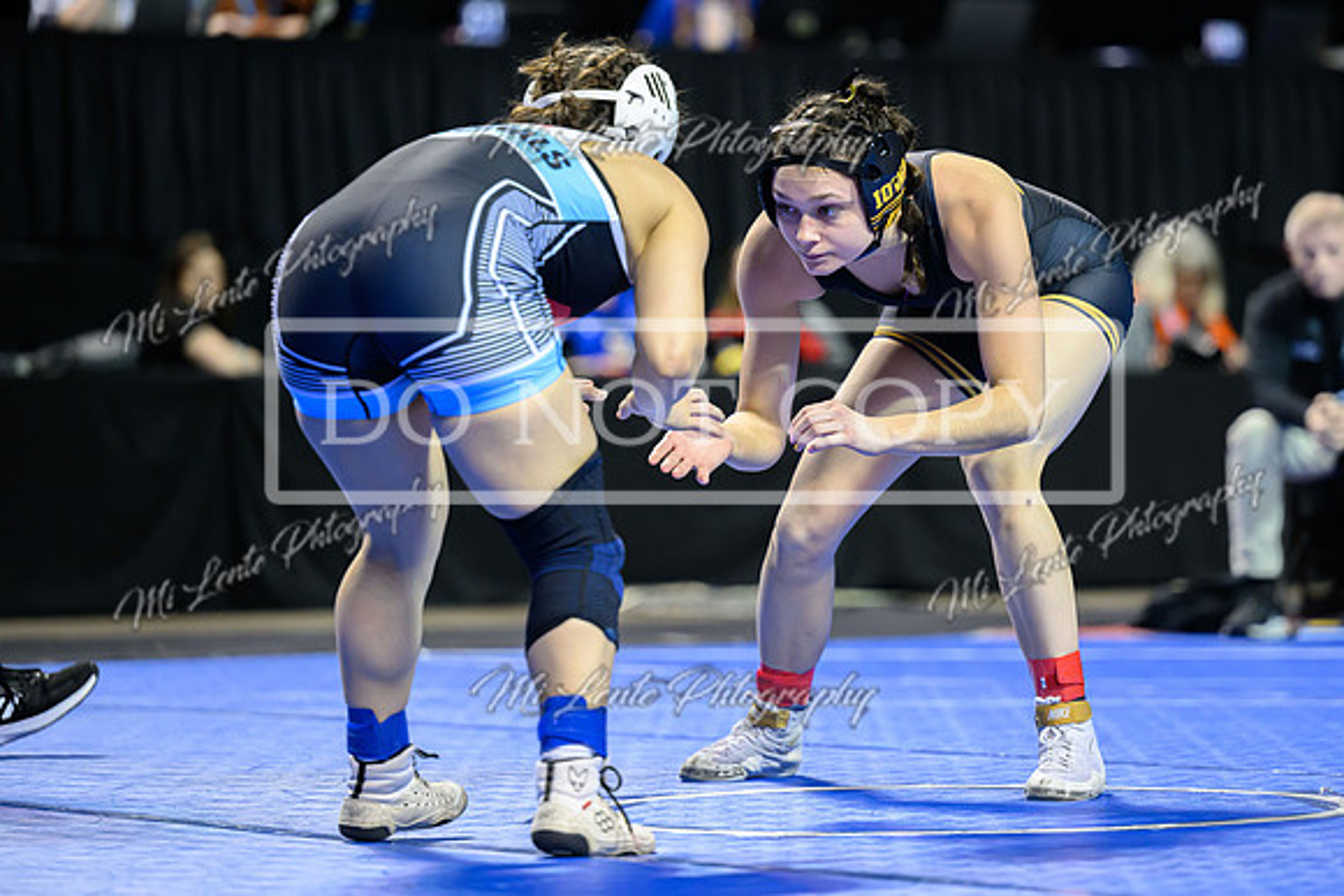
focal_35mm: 184
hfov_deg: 11.2
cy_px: 390
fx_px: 6874
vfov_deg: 7.5
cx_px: 768
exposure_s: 1/800
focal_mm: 160
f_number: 2.8
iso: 2500
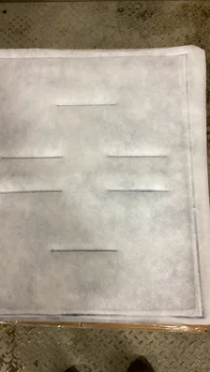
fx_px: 336
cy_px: 186
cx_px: 98
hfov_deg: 34.7
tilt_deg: -75.6
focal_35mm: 34
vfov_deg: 58.0
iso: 320
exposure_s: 1/50
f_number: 2.4
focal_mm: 3.3
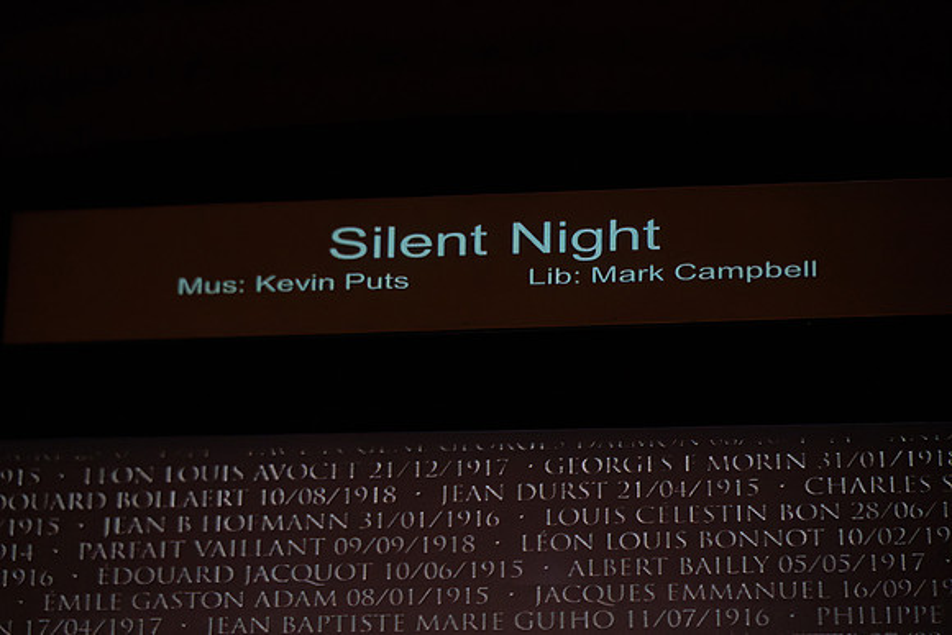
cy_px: 318
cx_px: 476
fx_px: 2671
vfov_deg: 13.6
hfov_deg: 20.2
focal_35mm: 101
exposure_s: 1/500
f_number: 3.2
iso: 10000
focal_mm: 101
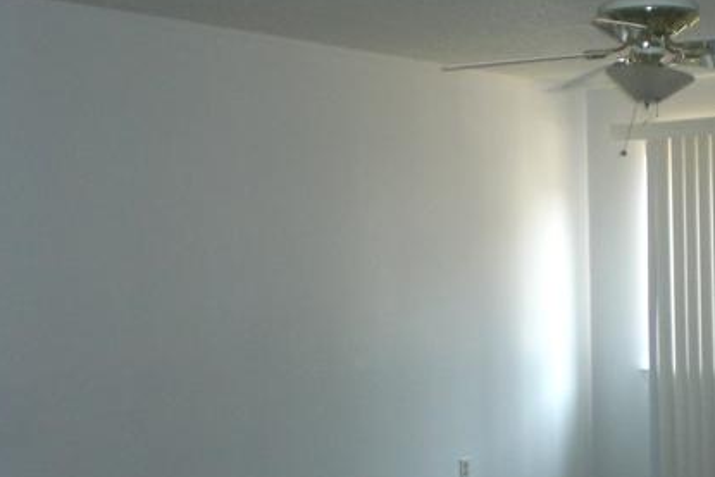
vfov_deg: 20.2
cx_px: 562
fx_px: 1331
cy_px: 324
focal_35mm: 67
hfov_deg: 29.4
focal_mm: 6.3
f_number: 3.1
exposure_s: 1/80
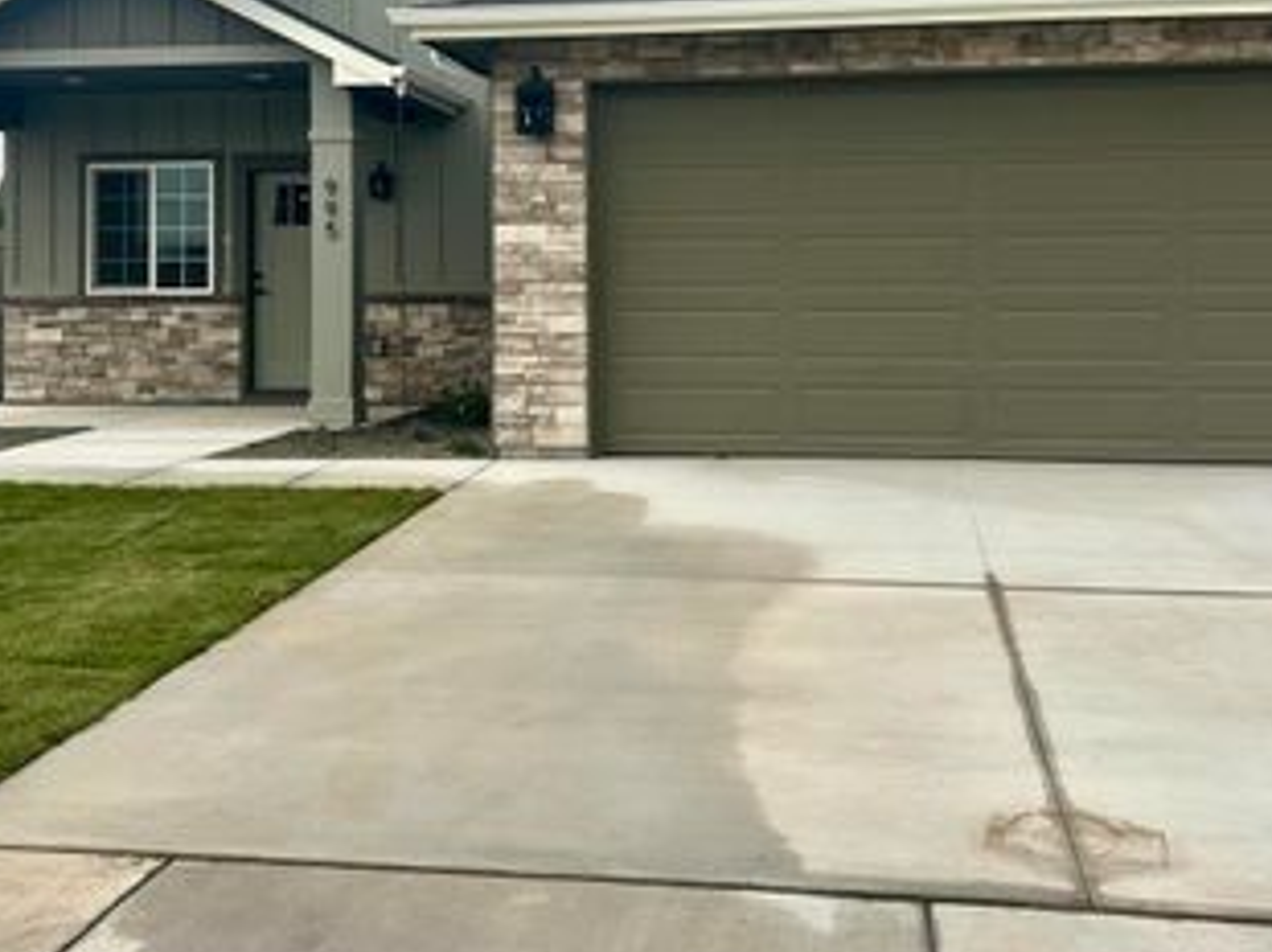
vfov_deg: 33.5
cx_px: 591
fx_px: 1542
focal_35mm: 42
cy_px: 211
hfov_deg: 44.8
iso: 50
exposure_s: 1/5882
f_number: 1.5
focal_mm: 5.7
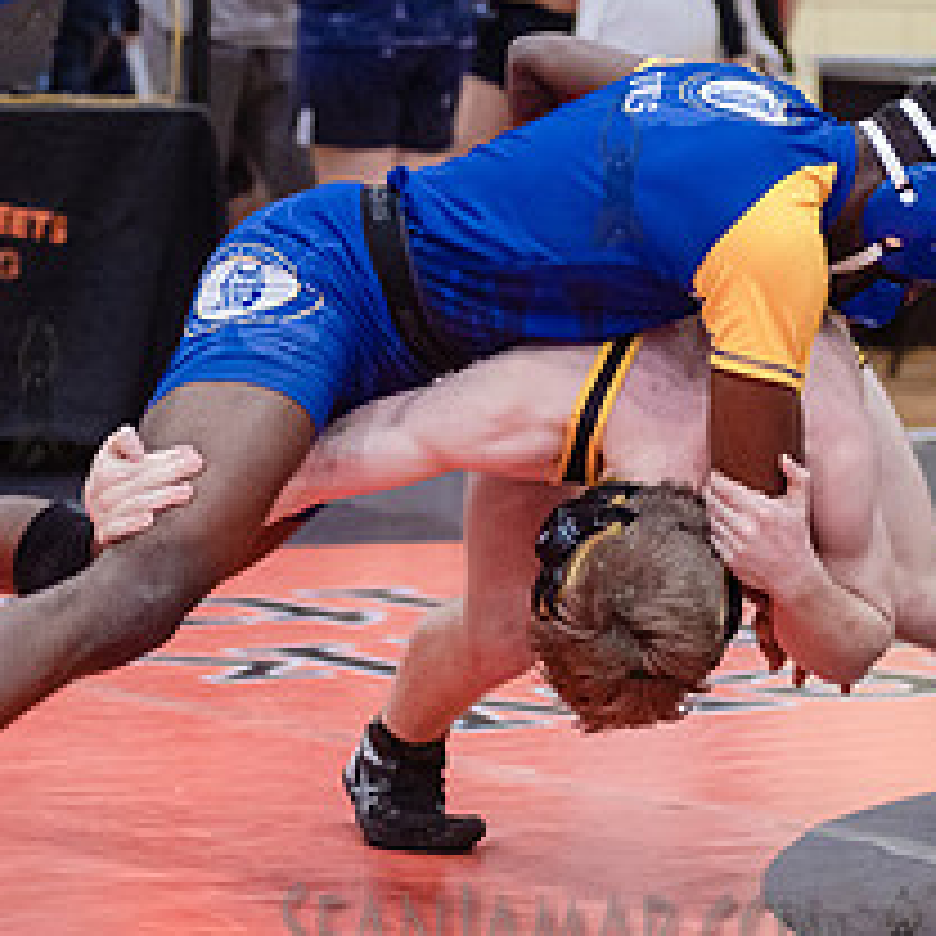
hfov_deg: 9.2
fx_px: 5812
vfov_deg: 9.2
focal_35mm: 190
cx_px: 616
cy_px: 169
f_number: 3.5
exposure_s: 1/400
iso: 4000
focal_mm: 80
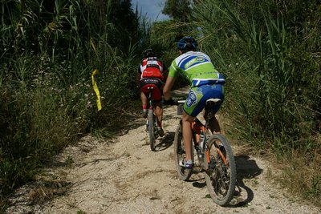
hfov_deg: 46.4
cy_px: 107
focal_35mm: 42
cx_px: 160
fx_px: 375
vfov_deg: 31.9
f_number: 6.3
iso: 100
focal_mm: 28
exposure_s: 1/1000
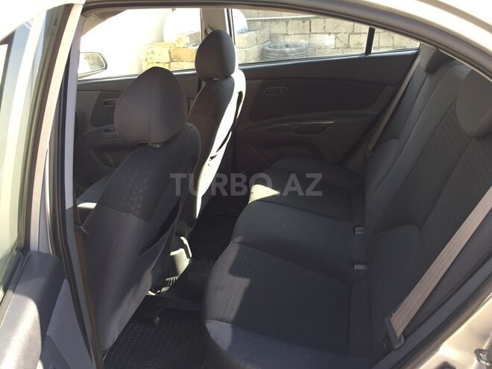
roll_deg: +4.3
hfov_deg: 61.7
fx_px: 412
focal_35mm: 29
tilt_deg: -25.1
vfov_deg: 48.2
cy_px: 184
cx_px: 246
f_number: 2.2
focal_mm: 4.15
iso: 32
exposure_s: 1/107
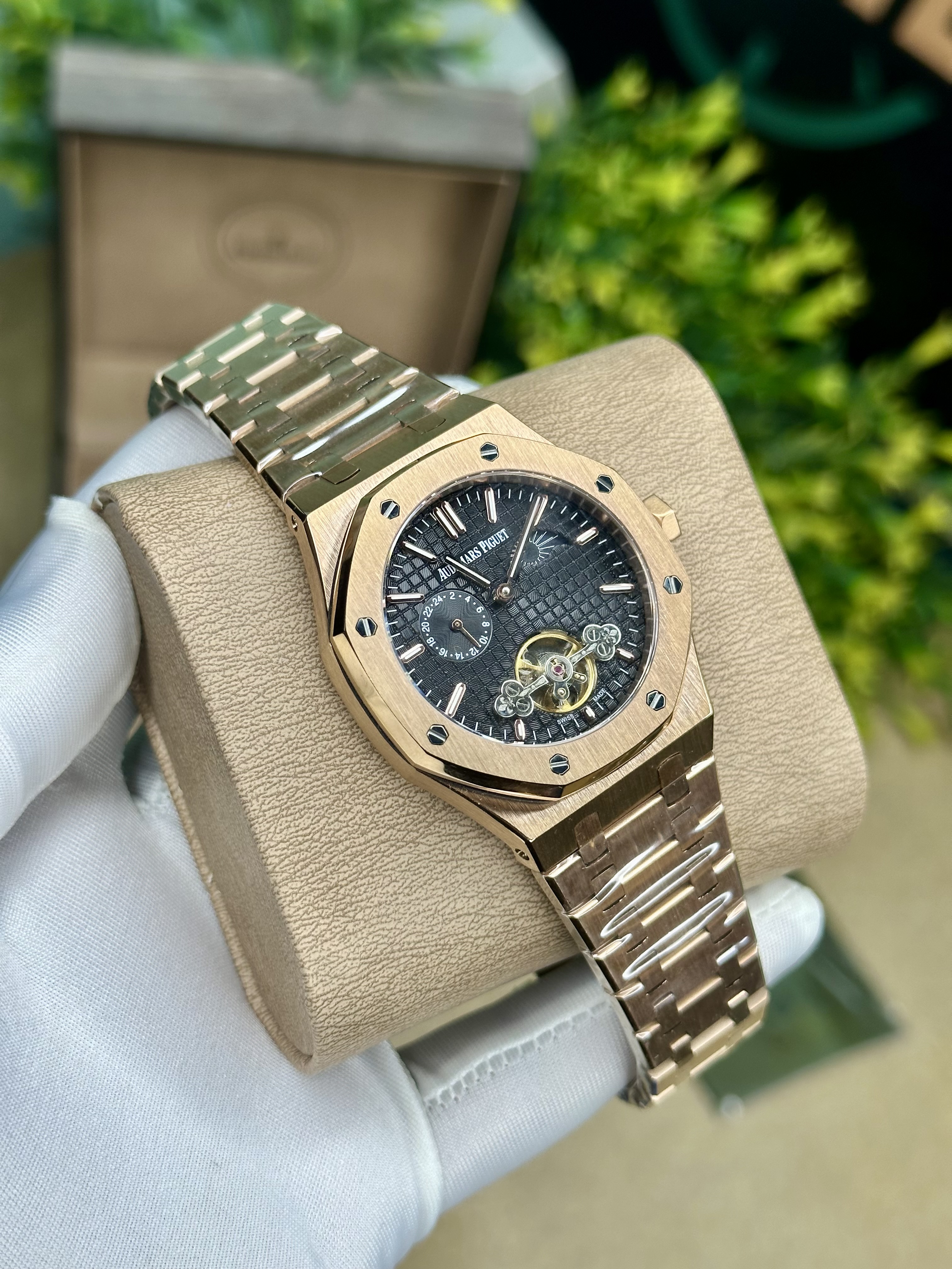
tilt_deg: -51.8
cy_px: 634
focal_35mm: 48
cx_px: 476
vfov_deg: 39.7
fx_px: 1760
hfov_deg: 30.3
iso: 64
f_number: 1.78
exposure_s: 1/245
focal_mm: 6.86
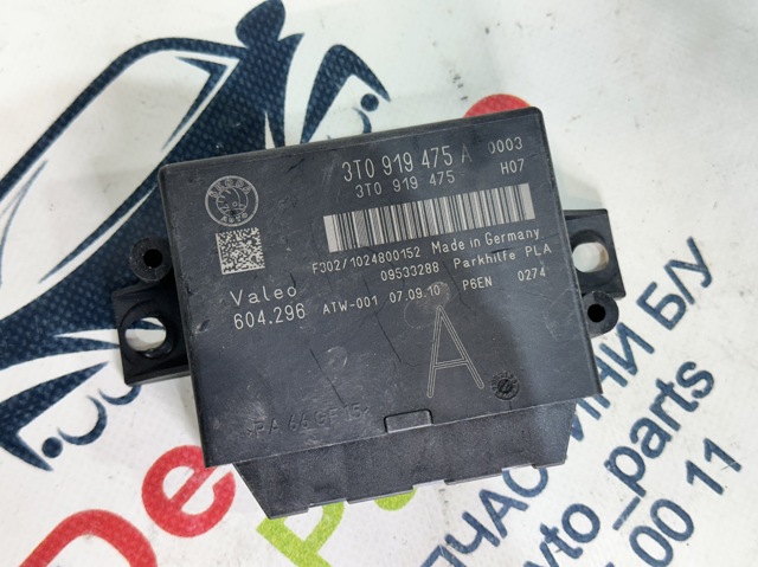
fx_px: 1050
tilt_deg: -78.0
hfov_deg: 39.7
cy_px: 284
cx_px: 379
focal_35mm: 48
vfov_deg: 30.2
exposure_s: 1/50
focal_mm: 6.86
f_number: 1.78
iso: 64
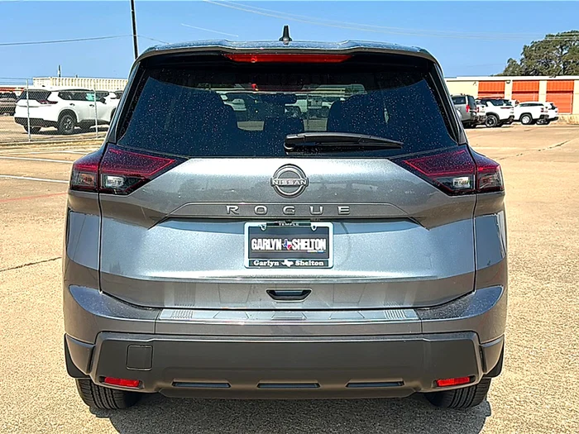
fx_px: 636
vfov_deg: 37.7
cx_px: 290
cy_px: 217
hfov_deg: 49.0
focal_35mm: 38
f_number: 1.78
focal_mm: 6.86
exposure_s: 1/5051
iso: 80
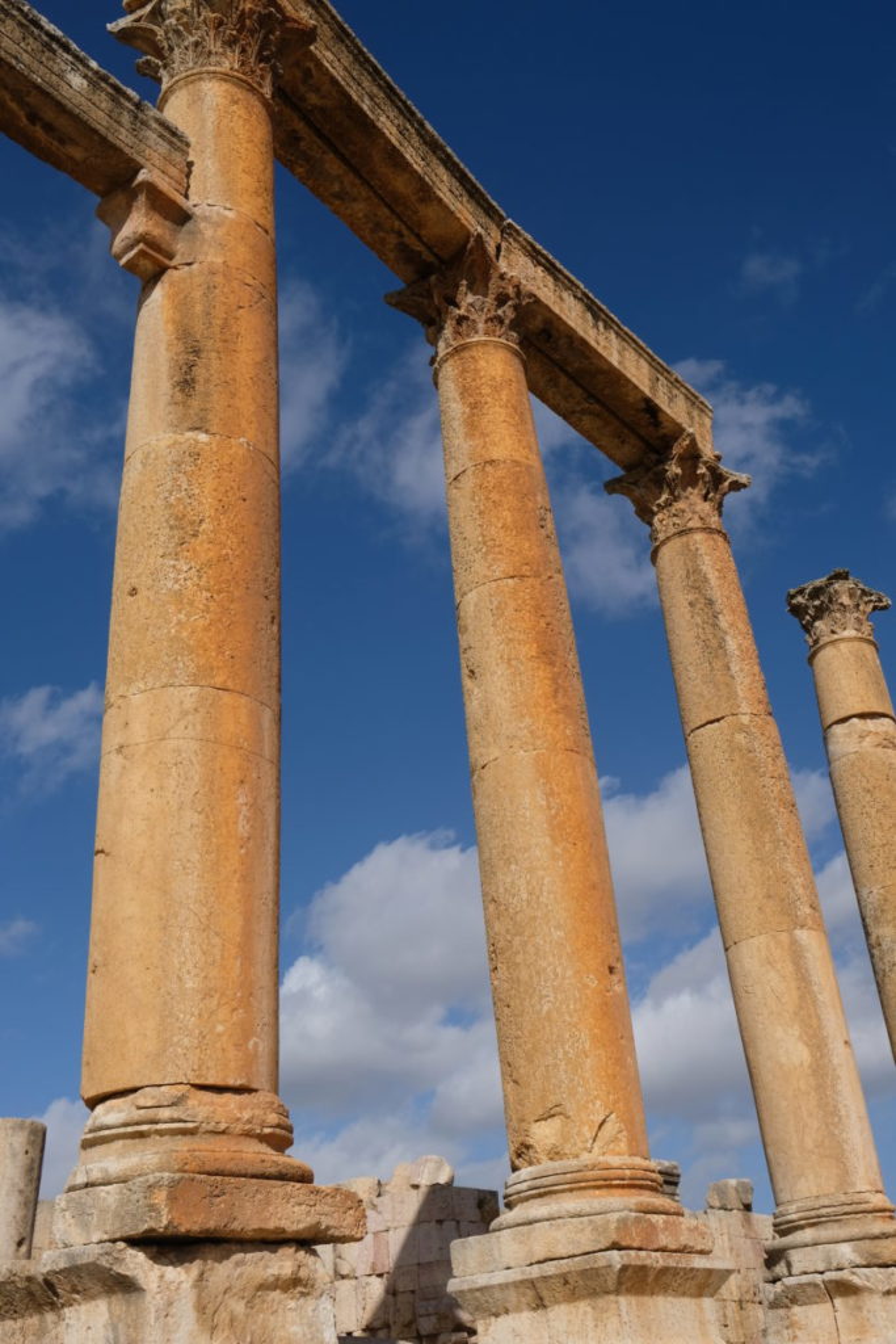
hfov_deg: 37.9
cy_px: 672
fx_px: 1306
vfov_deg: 54.4
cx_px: 448
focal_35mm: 35
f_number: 8
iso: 200
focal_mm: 23
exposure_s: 1/850
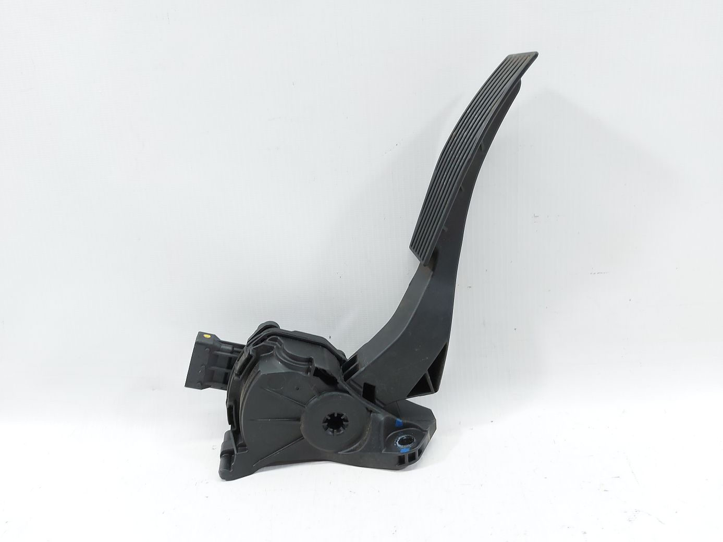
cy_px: 271
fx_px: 501
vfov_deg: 56.8
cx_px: 362
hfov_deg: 71.6
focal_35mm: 24
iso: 80
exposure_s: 1/50
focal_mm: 5.23
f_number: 1.8
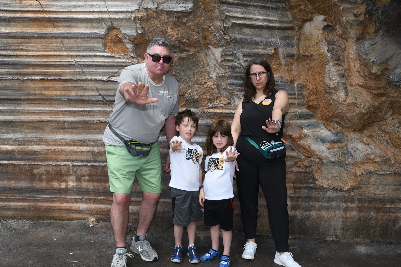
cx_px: 200
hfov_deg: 53.1
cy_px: 134
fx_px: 401
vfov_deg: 36.9
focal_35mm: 36
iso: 100
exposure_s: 1/160
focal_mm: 24
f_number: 6.3
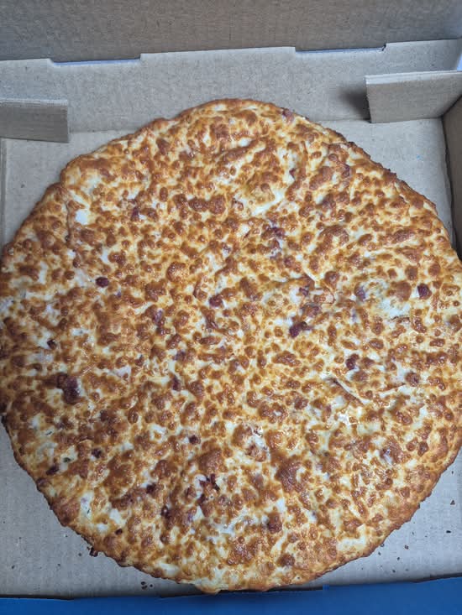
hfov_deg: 58.9
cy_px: 308
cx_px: 231
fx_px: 409
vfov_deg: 73.9
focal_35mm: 23
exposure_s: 1/120
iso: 200
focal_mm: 5.4
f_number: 1.8
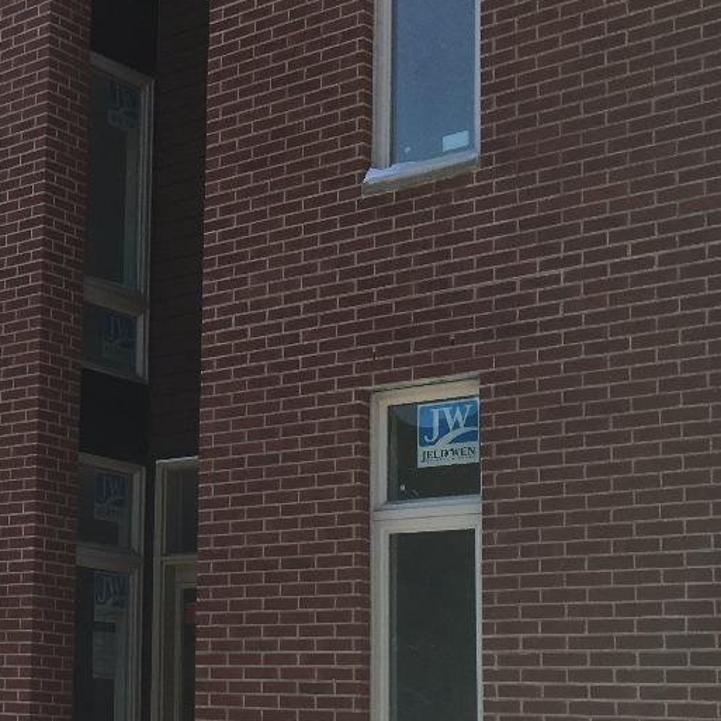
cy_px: 505
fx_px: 1697
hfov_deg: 21.7
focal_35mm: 72
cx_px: -209
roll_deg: -2.3
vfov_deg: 23.8
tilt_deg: +8.7
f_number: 2.2
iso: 25
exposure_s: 1/1221
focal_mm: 4.15
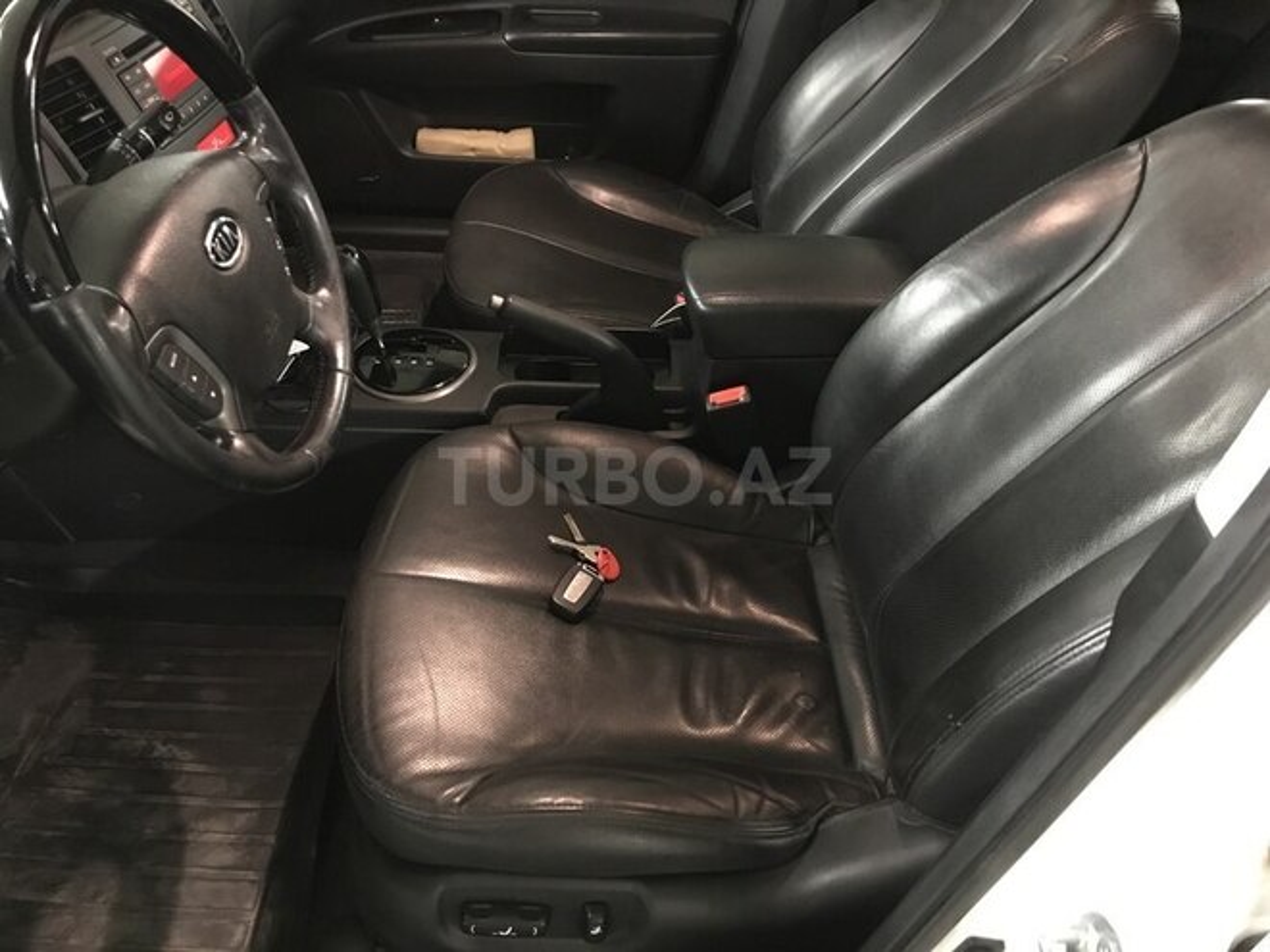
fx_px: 1027
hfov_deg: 63.4
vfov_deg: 49.7
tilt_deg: -40.8
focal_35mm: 28
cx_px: 635
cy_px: 476
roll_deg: -4.2
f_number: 1.8
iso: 125
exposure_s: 1/4
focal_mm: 3.99
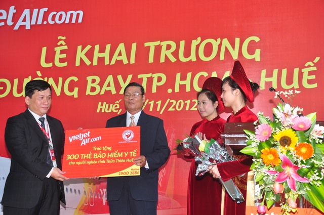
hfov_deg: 38.9
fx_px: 458
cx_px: 162
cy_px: 108
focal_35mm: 51
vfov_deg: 26.4
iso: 400
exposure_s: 1/80
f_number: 5.6
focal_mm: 34
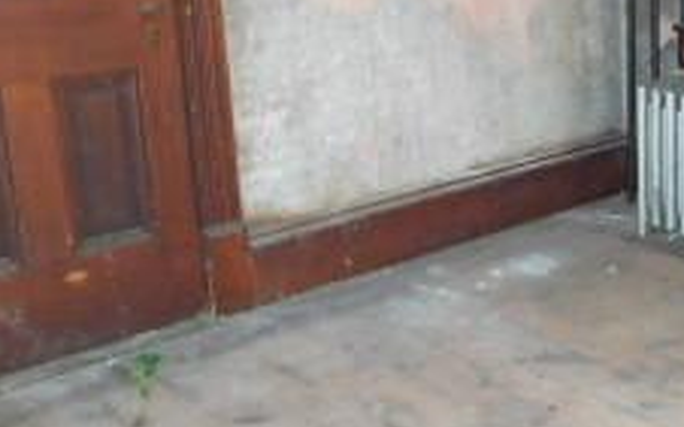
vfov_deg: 18.8
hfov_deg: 27.1
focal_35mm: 69
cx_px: 766
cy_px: 161
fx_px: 1286
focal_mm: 4
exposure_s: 1/30
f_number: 3
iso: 360
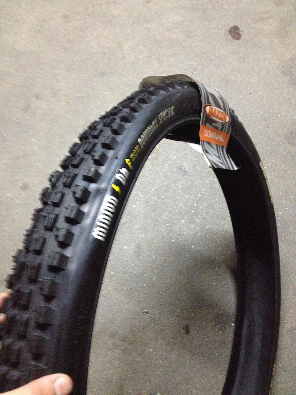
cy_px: 198
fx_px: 399
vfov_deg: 52.6
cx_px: 148
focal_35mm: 35
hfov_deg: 40.7
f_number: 2.4
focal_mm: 4.28
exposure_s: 1/17
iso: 800
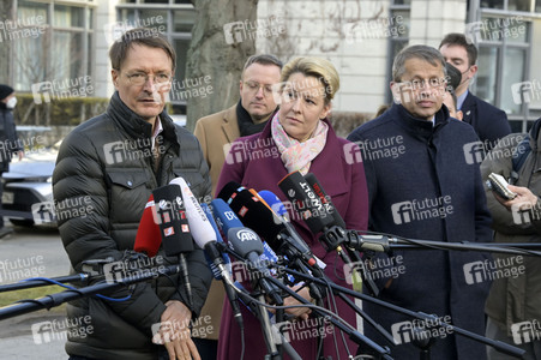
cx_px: 270
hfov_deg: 20.8
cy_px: 180
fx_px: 1472
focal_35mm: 98
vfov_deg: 13.9
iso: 2000
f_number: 7.1
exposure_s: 1/400
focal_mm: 98
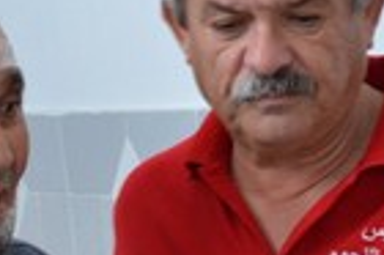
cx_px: 41
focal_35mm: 329
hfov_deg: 6.3
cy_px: 378
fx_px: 3505
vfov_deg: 4.1
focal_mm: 48
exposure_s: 1/60
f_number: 4.8
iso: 800
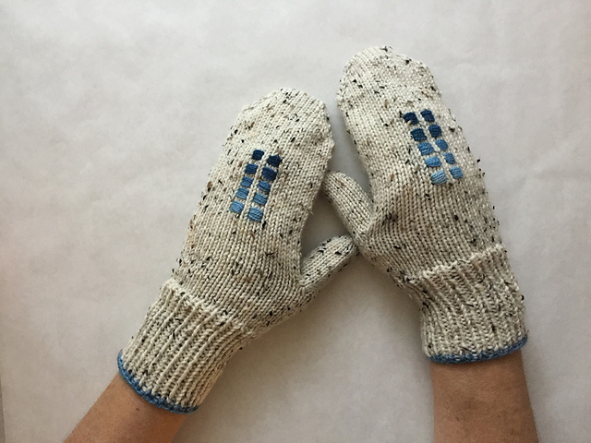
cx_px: 296
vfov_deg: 48.2
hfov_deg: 61.7
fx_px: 495
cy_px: 222
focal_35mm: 29
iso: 160
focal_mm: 4.15
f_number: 2.2
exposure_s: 1/15
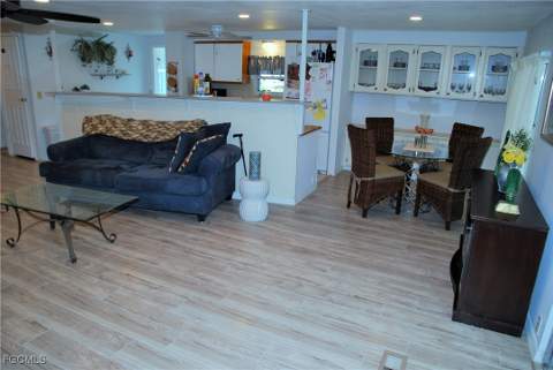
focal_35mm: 24
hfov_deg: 73.7
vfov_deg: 53.2
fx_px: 369
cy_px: 185
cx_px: 276
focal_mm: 16
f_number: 4
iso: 200
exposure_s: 1/60
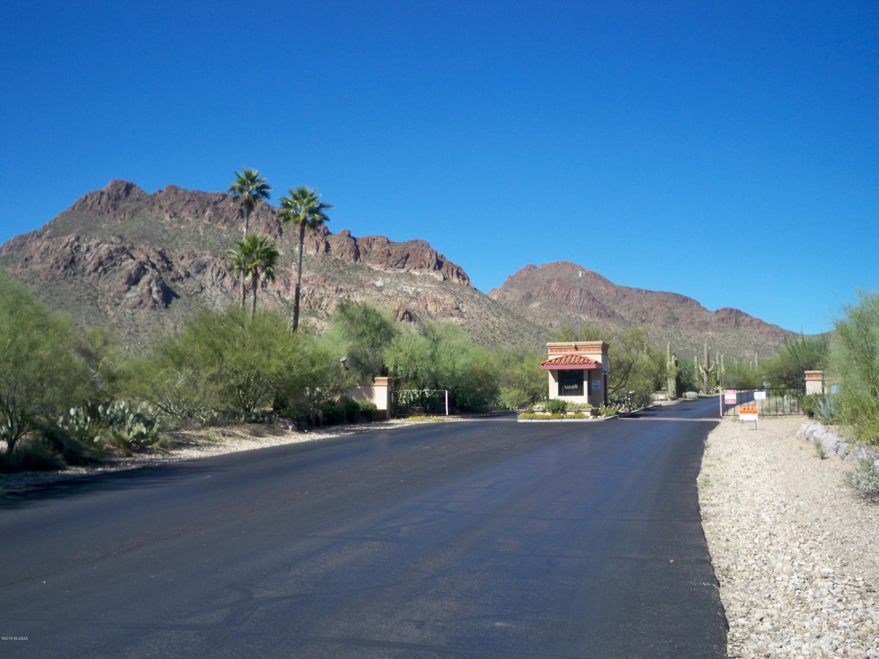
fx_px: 889
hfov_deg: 52.6
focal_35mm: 35
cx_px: 440
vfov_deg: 40.7
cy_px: 330
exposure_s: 1/320
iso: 80
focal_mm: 6.3
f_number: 4.7
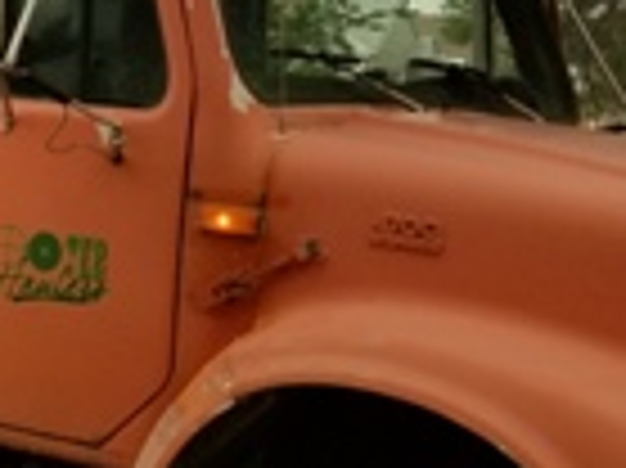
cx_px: -446
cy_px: -99
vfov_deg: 12.0
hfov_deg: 14.7
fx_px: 2168
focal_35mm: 120
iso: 50
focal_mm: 4.25
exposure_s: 1/1060
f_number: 1.7
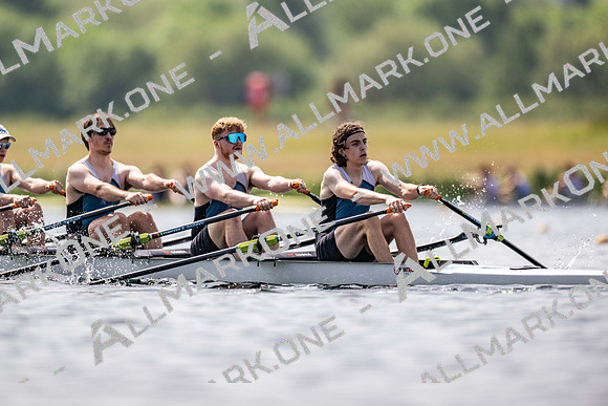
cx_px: 304
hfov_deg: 3.4
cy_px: 203
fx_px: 10135
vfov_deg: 2.3
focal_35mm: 600
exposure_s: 1/2500
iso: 140
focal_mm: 600
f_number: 4
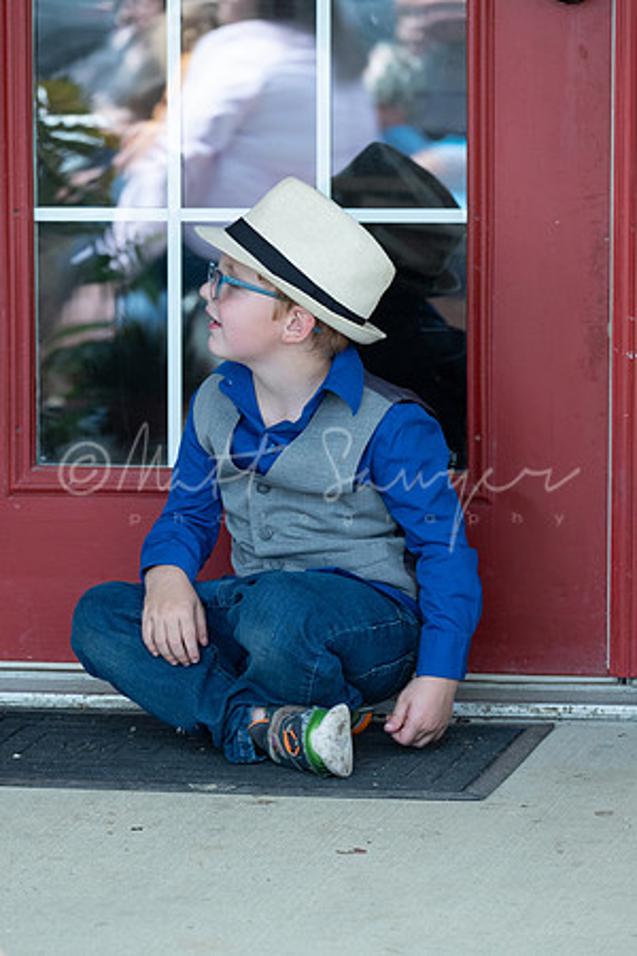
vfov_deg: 11.5
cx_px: 318
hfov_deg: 7.7
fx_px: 4751
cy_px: 478
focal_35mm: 179
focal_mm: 119.5
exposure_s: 1/600
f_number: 4.6
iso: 800
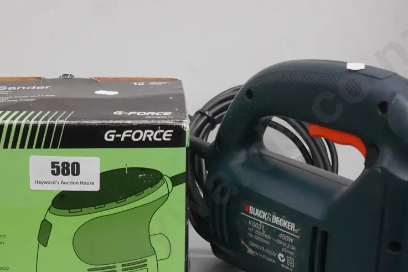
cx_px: 200
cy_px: 202
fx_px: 918
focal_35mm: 81
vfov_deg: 16.8
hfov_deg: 25.1
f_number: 5.4
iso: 3200
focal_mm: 28
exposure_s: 1/80
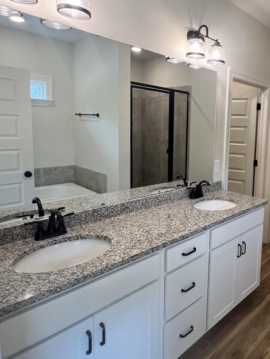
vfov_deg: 73.6
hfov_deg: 54.8
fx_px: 239
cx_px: 216
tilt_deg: -6.9
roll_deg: -2.5
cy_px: 156
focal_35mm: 23
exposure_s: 1/120
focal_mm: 1.57
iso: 125
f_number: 1.8
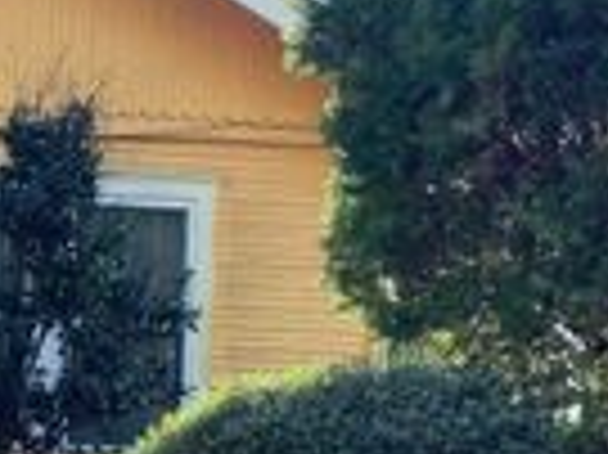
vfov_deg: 12.6
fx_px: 2018
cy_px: 492
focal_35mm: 115
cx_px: -464
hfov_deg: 15.0
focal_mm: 3.3
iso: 40
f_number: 2.4
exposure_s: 1/120
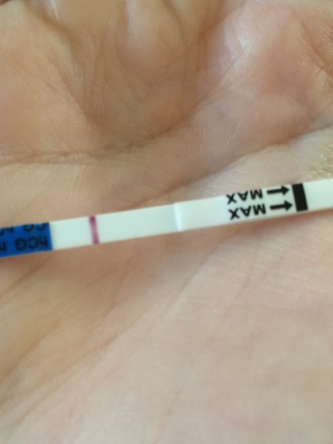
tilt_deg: -71.3
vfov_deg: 49.8
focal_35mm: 37
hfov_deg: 38.5
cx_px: 134
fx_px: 474
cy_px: 268
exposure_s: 1/33
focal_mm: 4.15
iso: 64
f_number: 2.2
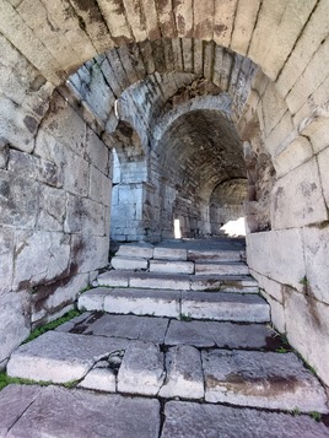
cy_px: 219
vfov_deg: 106.2
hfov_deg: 90.0
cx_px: 164
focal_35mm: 13
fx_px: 165
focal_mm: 1.74
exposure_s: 1/100
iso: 64
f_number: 2.2
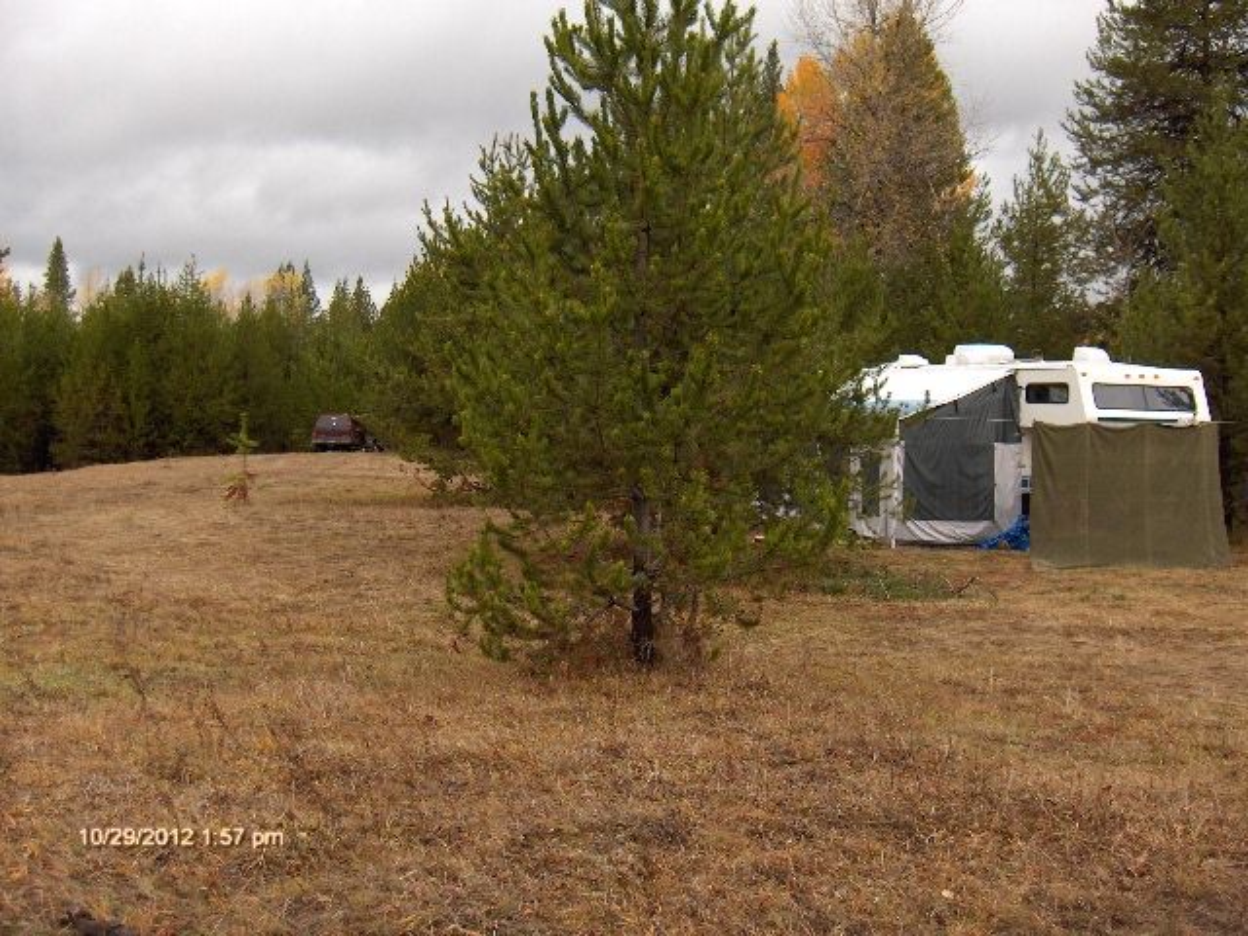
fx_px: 1406
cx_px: 624
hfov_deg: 47.9
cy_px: 468
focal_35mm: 39
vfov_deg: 36.8
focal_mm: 8
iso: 100
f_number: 2.8
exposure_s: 1/330
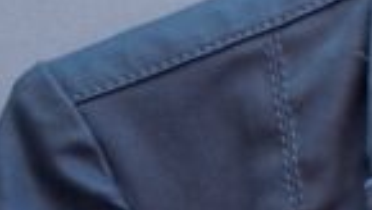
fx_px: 1363
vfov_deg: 8.4
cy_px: 423
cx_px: 765
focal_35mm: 138
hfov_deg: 13.2
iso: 200
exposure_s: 1/100
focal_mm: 5.54
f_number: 1.8
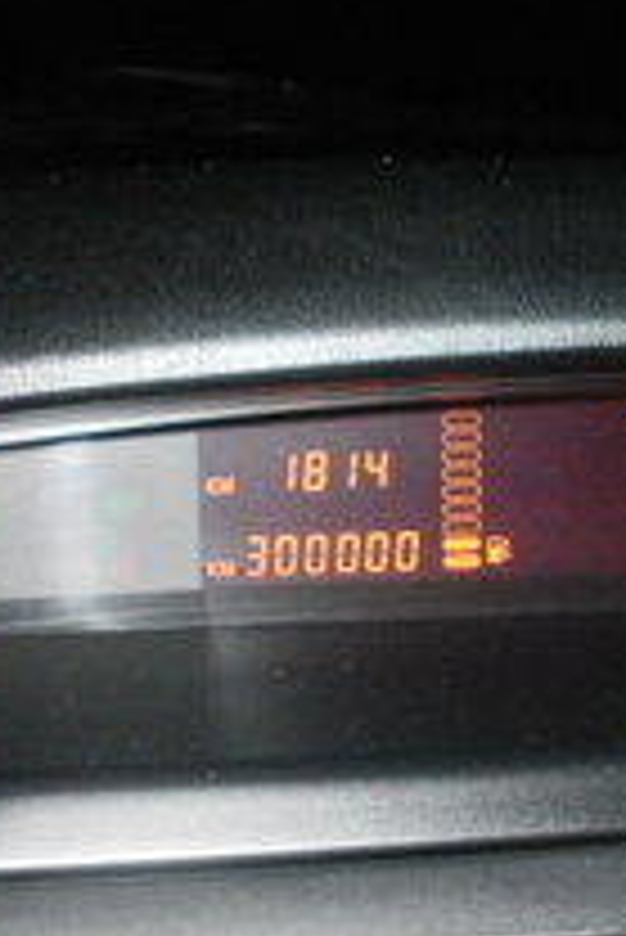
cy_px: 536
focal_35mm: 72
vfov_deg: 28.0
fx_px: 1875
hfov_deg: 18.5
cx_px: 621
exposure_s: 1/30
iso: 400
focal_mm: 6.3
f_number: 3.5
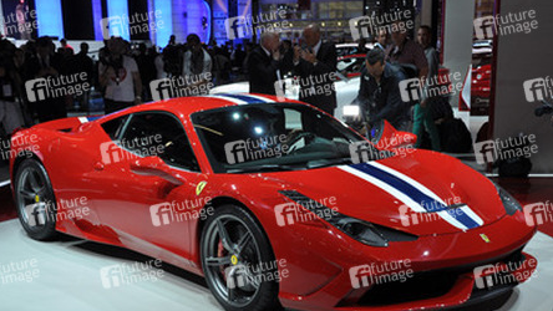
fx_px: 748
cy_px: 180
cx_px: 273
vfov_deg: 23.5
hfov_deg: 40.6
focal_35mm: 51
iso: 280
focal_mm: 32
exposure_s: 1/125
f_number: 5.6
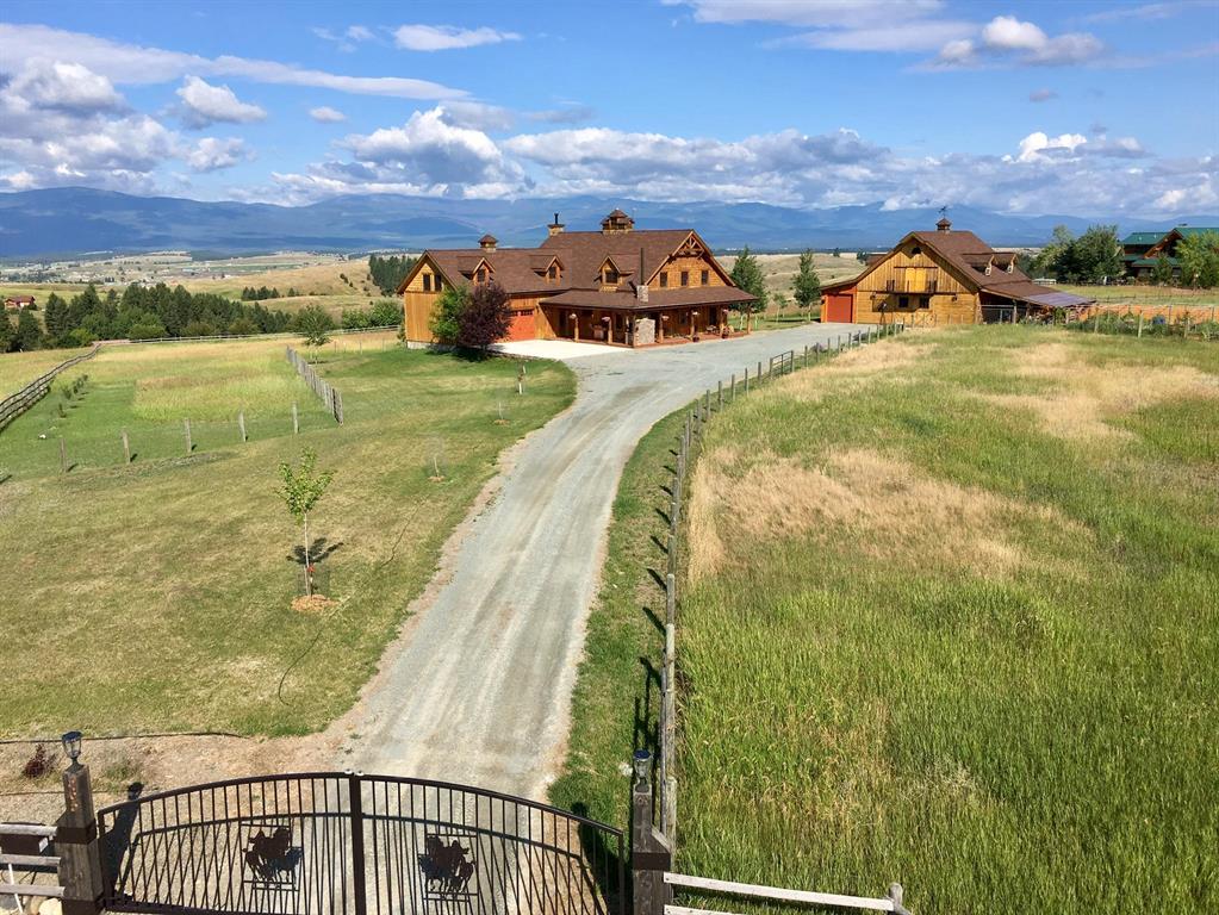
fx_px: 1022
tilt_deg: -11.4
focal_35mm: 29
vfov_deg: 48.3
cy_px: 458
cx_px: 610
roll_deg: +0.6
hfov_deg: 61.6
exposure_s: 1/1923
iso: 25
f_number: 2.2
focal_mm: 4.15
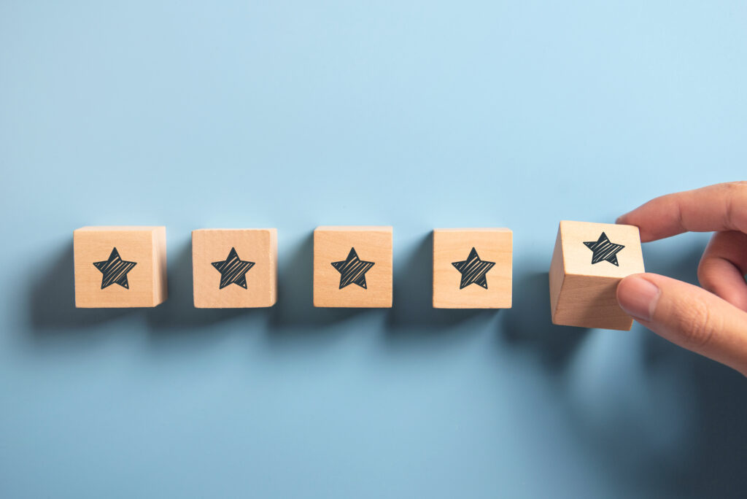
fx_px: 1163
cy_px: 250
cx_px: 374
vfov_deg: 24.2
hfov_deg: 35.6
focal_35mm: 56
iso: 160
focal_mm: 56
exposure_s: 1/15
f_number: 4.5
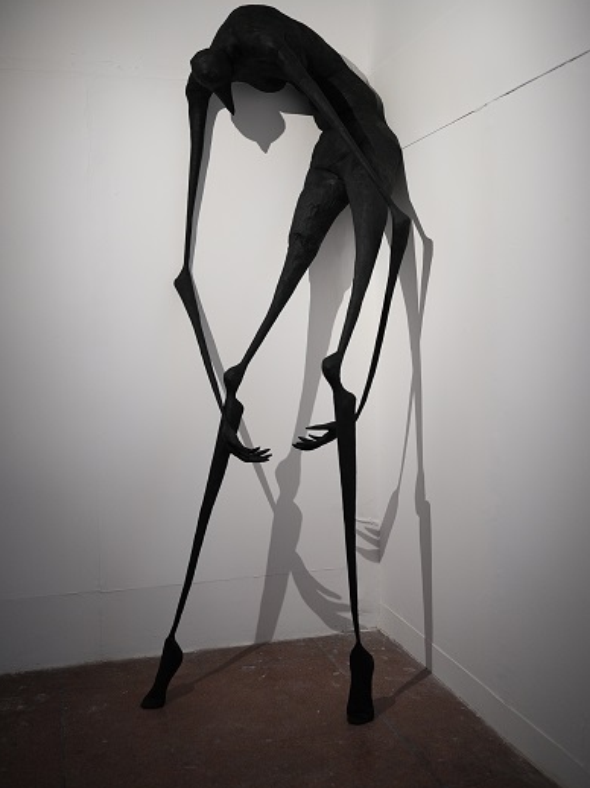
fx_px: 887
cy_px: 341
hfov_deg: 36.8
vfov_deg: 47.8
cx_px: 290
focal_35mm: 39
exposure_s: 1/160
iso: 1000
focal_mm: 35
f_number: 1.4
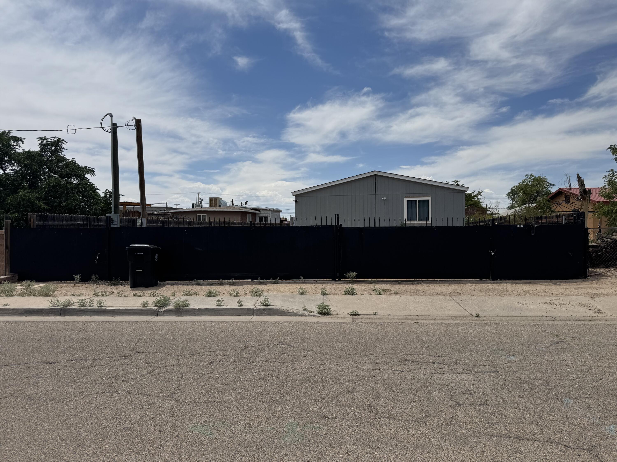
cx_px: 308
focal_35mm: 24
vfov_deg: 56.8
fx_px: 428
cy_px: 231
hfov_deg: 71.6
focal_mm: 6.76
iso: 80
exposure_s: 1/10417
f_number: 1.78
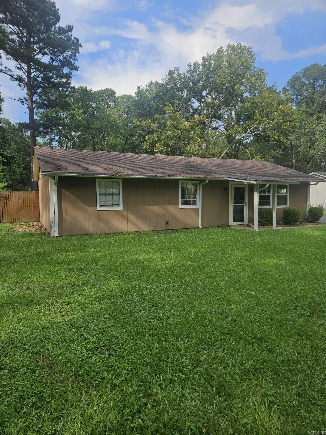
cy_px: 218
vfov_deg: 73.9
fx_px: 289
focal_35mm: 23
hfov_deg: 58.9
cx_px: 163
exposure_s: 1/625
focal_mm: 5.4
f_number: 1.8
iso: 25
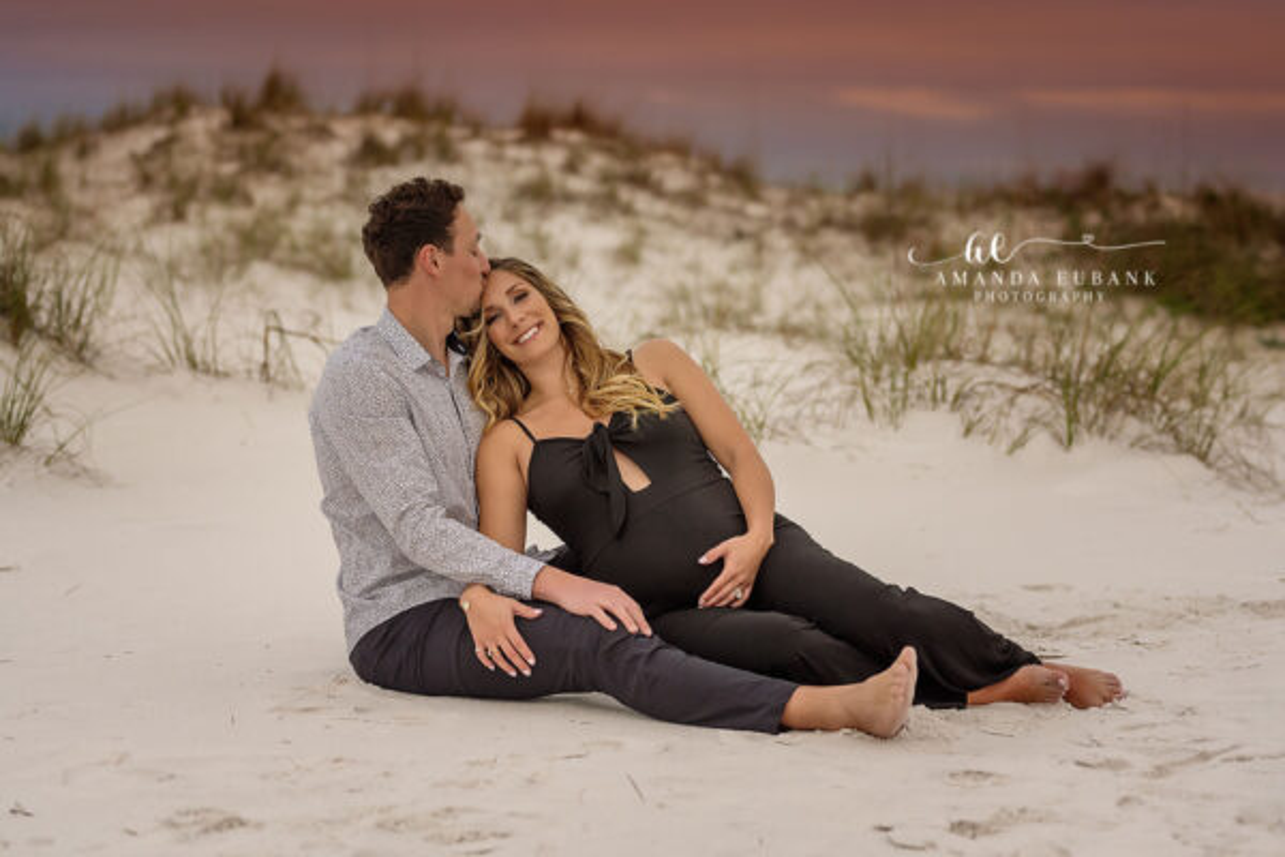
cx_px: 642
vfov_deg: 16.1
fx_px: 3034
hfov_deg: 23.9
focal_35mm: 85
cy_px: 428
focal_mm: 85
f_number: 3.2
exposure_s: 1/2000
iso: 500
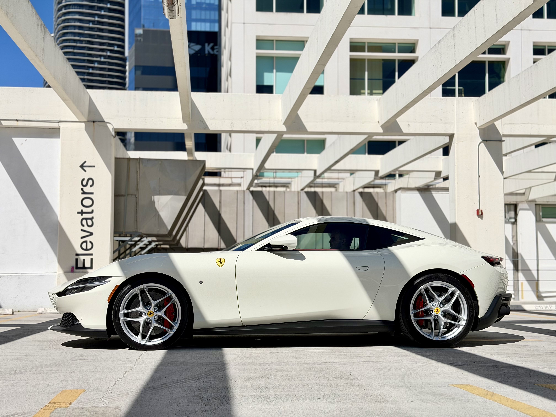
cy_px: 208
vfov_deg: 30.3
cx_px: 278
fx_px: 771
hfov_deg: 39.7
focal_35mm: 48
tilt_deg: +4.2
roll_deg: -0.1
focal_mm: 6.76
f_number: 1.78
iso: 64
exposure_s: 1/6536
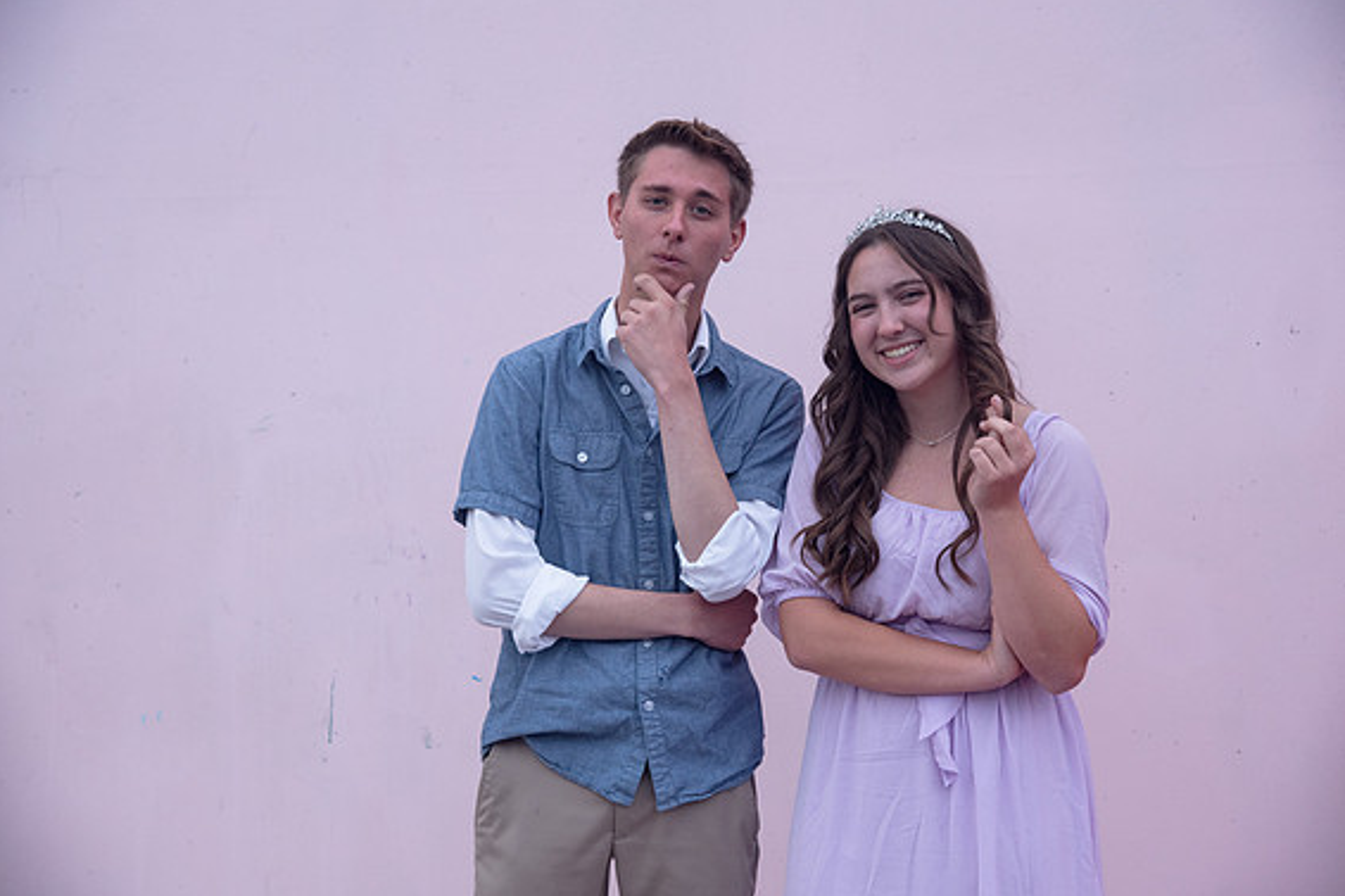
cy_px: 448
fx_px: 2988
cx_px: 677
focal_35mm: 80
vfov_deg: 17.1
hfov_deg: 25.4
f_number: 5.6
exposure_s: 1/125
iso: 500
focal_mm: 78
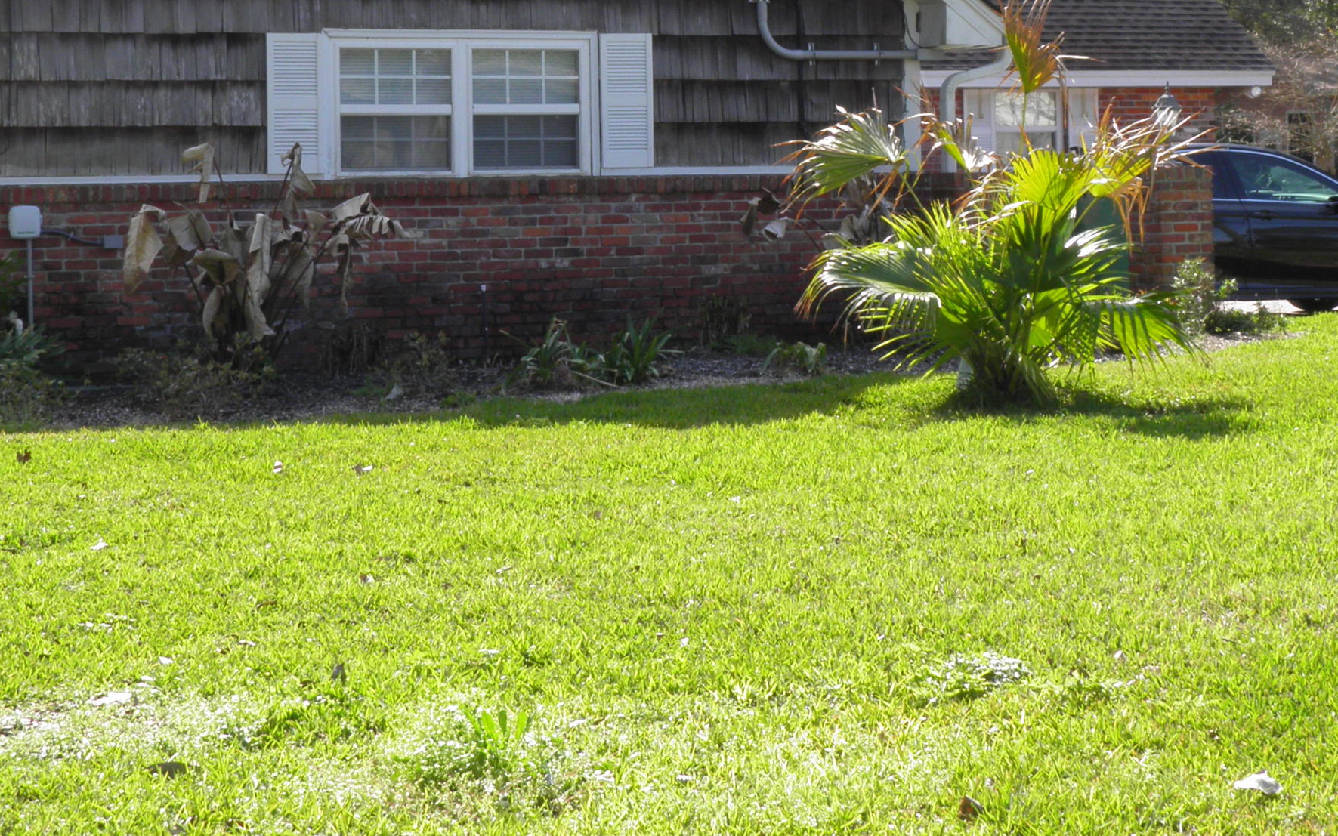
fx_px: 2881
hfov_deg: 26.1
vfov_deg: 16.3
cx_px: 616
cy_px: 107
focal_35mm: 79
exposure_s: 1/80
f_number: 6
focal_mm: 7.9
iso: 50
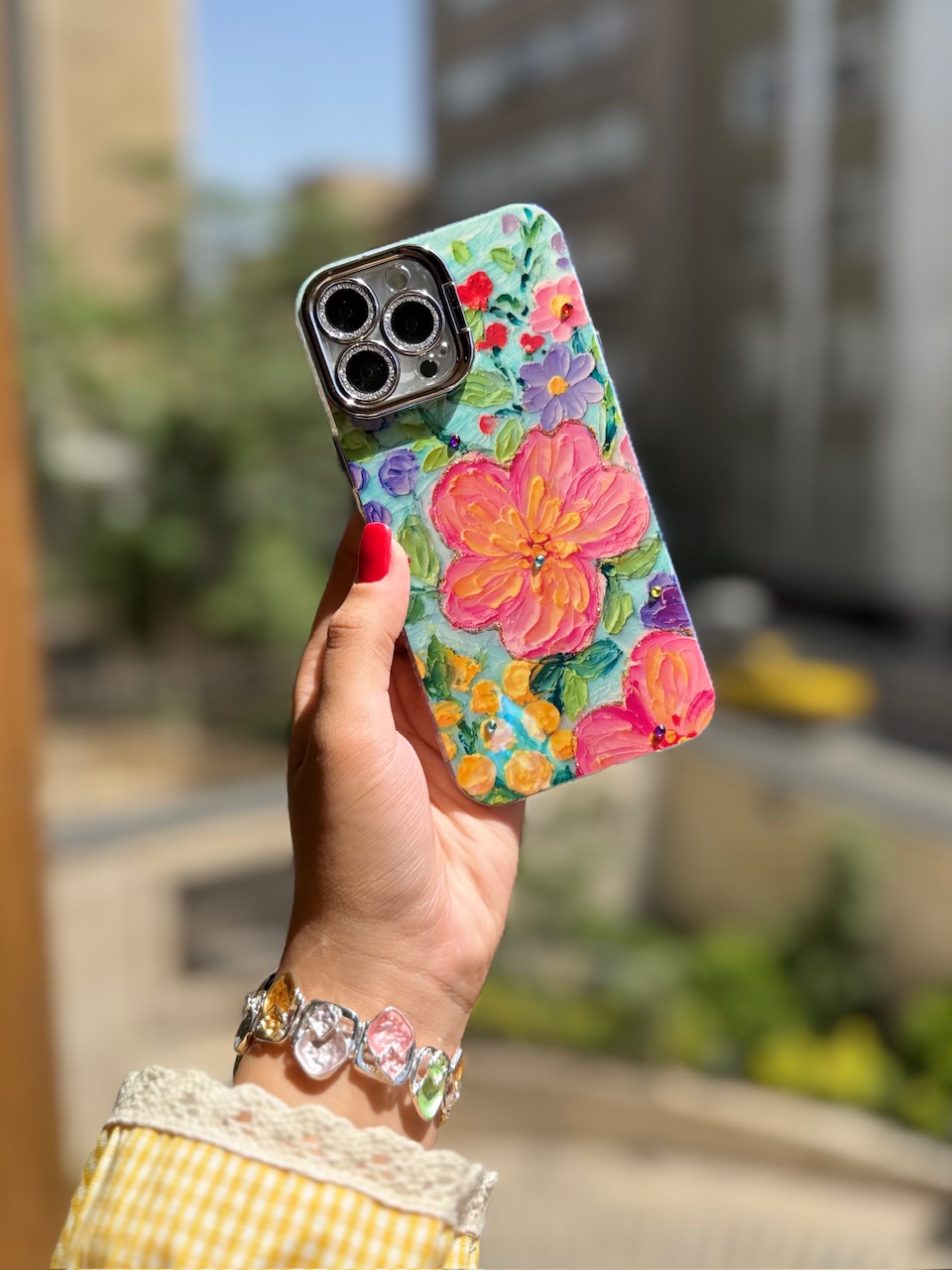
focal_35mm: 24
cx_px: 476
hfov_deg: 56.8
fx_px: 880
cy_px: 635
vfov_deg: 71.6
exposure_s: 1/2331
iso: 80
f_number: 1.78
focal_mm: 6.76
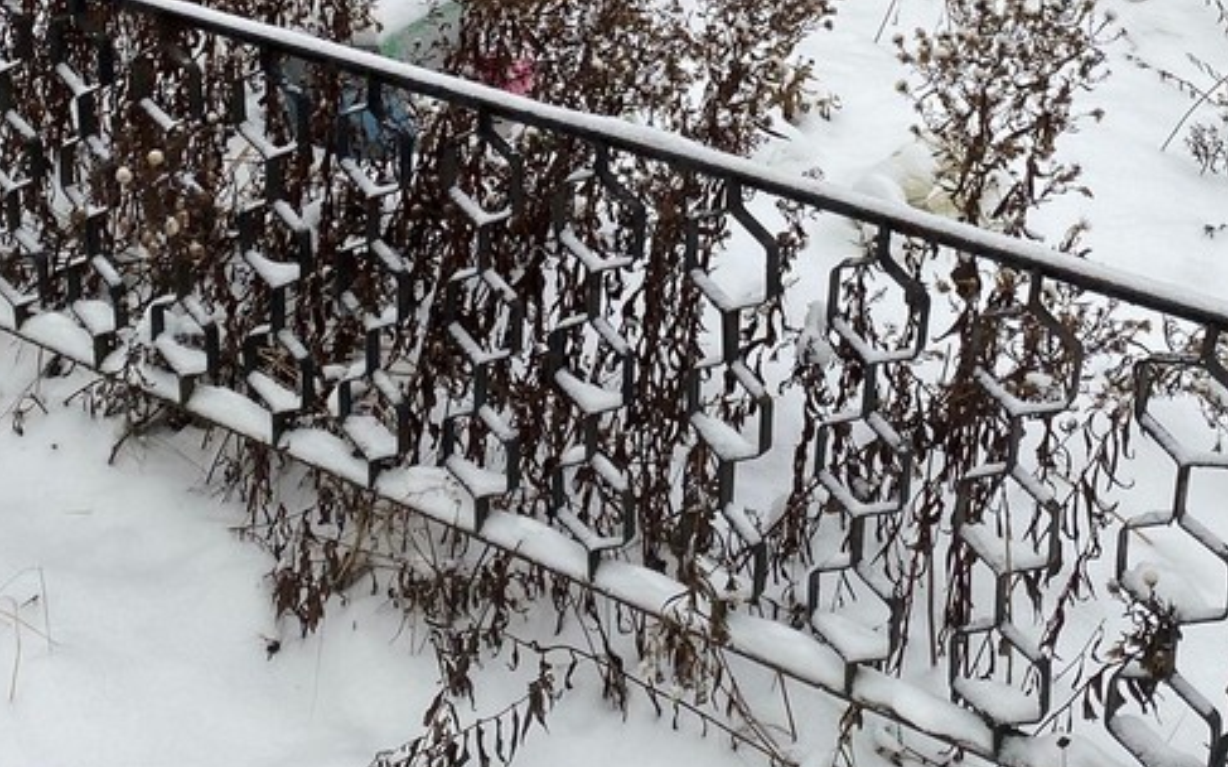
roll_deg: -3.9
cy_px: -88
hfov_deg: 35.0
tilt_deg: -19.4
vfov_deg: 21.2
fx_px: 1940
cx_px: 731
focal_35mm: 58
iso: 32
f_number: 1.8
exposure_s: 1/122
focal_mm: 4.25
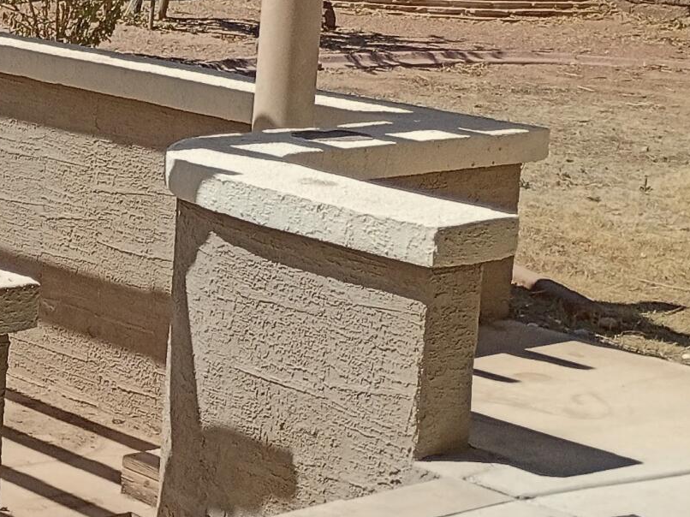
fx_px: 2152
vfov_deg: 13.6
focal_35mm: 108
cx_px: -358
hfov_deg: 16.5
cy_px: 83
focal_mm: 4.27
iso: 105
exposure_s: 1/1401
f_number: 1.8
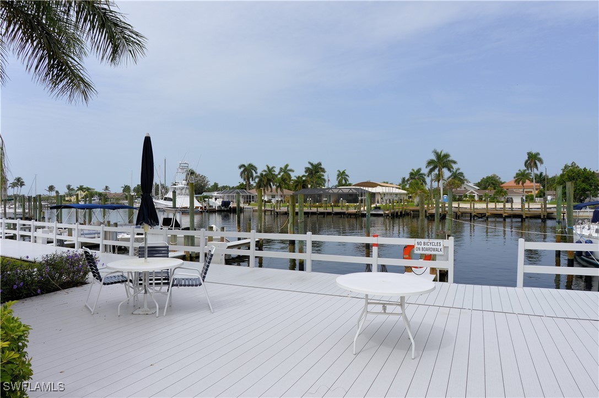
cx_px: 300
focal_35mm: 22
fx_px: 374
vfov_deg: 56.0
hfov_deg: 77.4
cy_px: 199
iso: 100
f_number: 9
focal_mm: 15
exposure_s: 1/320
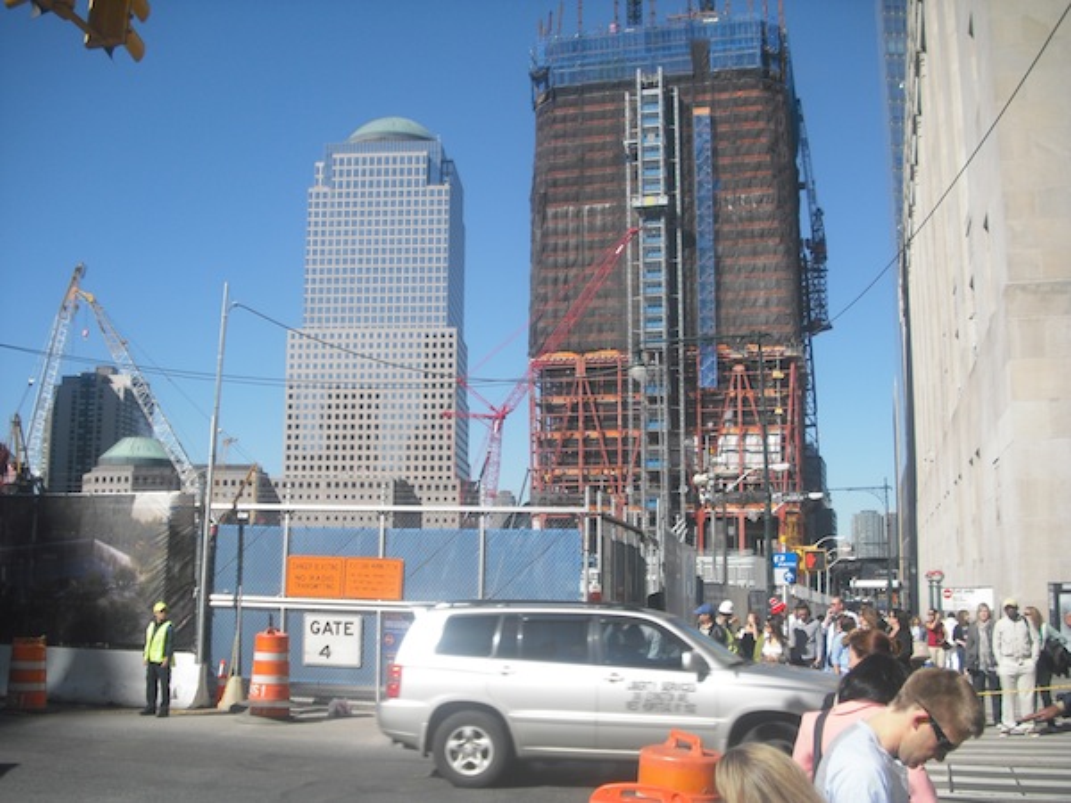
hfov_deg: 49.0
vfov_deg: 37.7
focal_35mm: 38
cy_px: 402
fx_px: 1176
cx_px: 536
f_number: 5.6
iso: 64
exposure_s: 1/250
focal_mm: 6.2
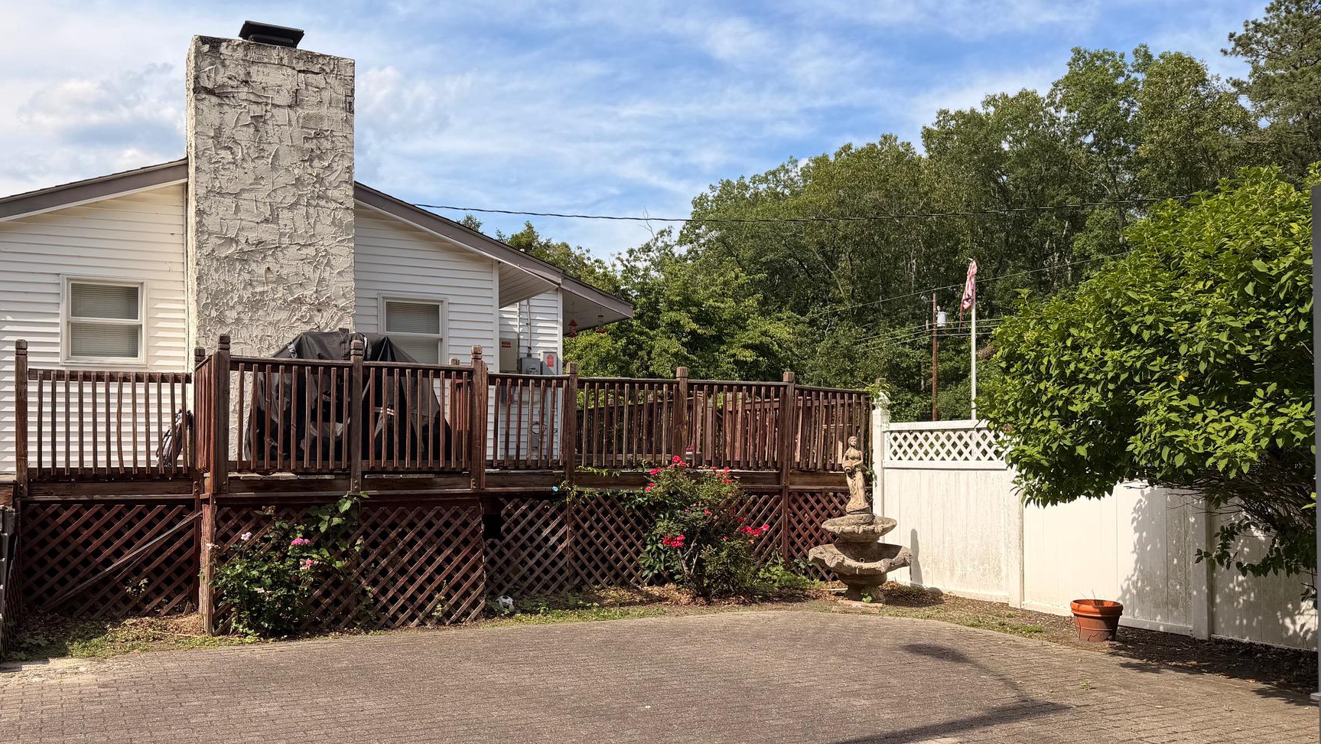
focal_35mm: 31
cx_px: 542
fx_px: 1086
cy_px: 437
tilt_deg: +0.6
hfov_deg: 62.2
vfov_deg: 37.7
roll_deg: -0.1
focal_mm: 6.76
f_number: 1.78
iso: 80
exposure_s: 1/4167
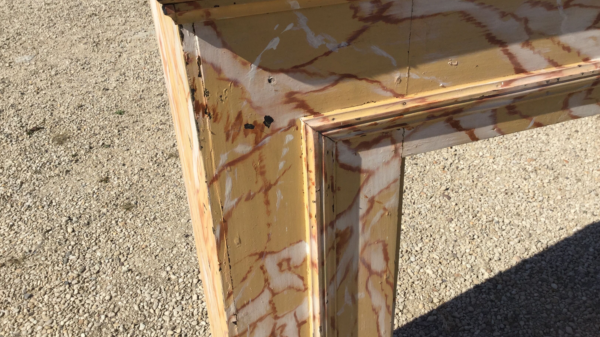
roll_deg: +0.7
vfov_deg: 34.5
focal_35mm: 34
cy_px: 131
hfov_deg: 58.0
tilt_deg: -30.8
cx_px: 299
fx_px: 541
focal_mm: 3.3
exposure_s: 1/1538
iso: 25
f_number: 2.4
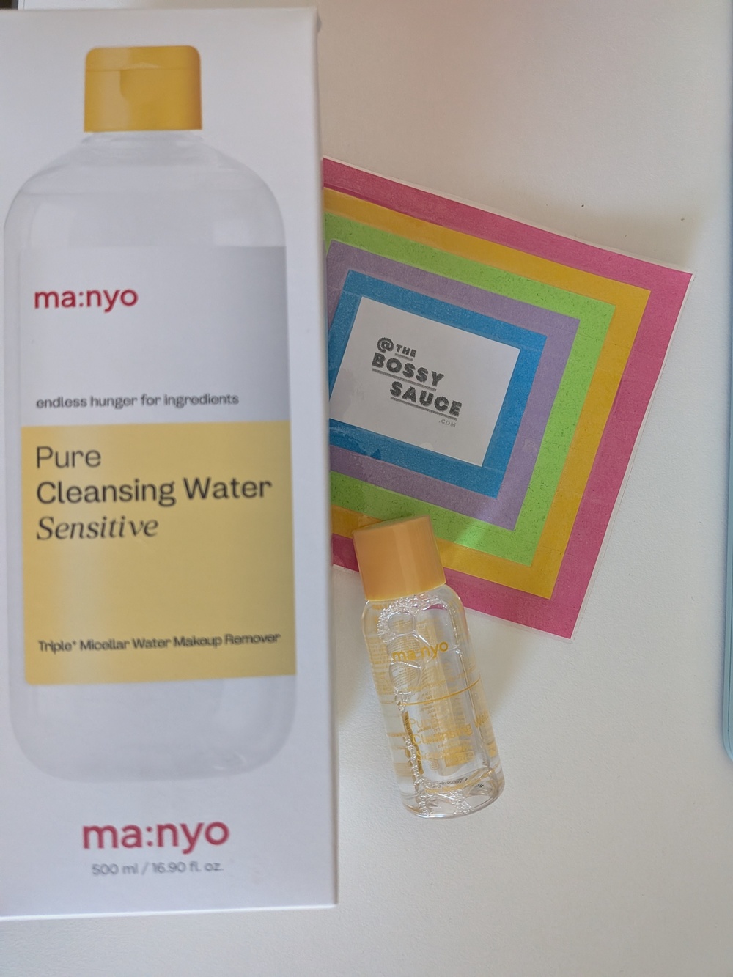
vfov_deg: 71.6
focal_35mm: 24
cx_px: 366
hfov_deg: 56.8
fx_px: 677
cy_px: 488
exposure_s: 1/120
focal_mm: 4.53
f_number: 1.7
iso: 472
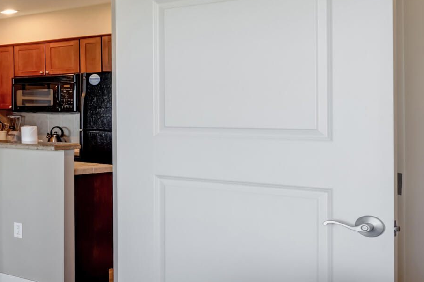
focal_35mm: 53
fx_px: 624
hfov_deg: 24.6
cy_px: 117
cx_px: -270
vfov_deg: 25.5
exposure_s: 1/2.5
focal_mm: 16
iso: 400
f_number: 11
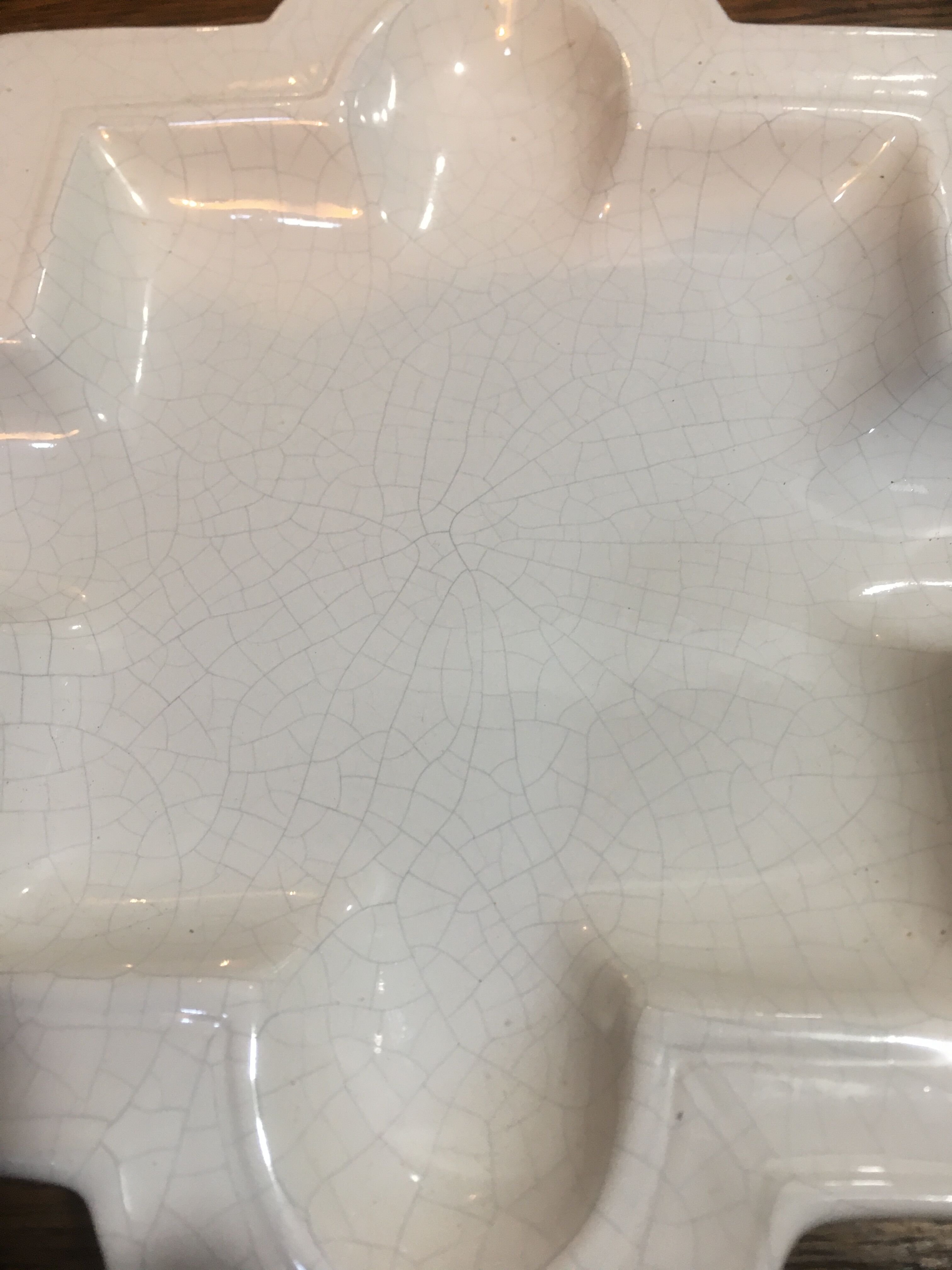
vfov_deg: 61.7
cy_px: 635
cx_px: 476
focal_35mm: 29
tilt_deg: -66.9
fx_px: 1063
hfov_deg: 48.2
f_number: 2.2
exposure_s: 1/33
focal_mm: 4.15
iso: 80
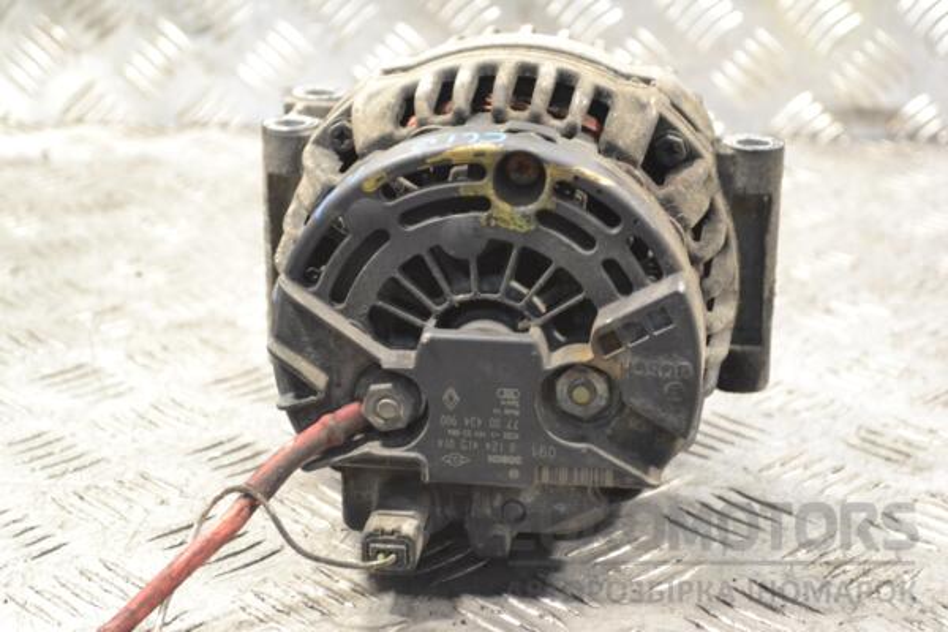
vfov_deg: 18.9
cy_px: 316
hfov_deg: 28.1
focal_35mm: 72
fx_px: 1896
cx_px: 474
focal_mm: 48
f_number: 5.6
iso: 3200
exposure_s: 1/100
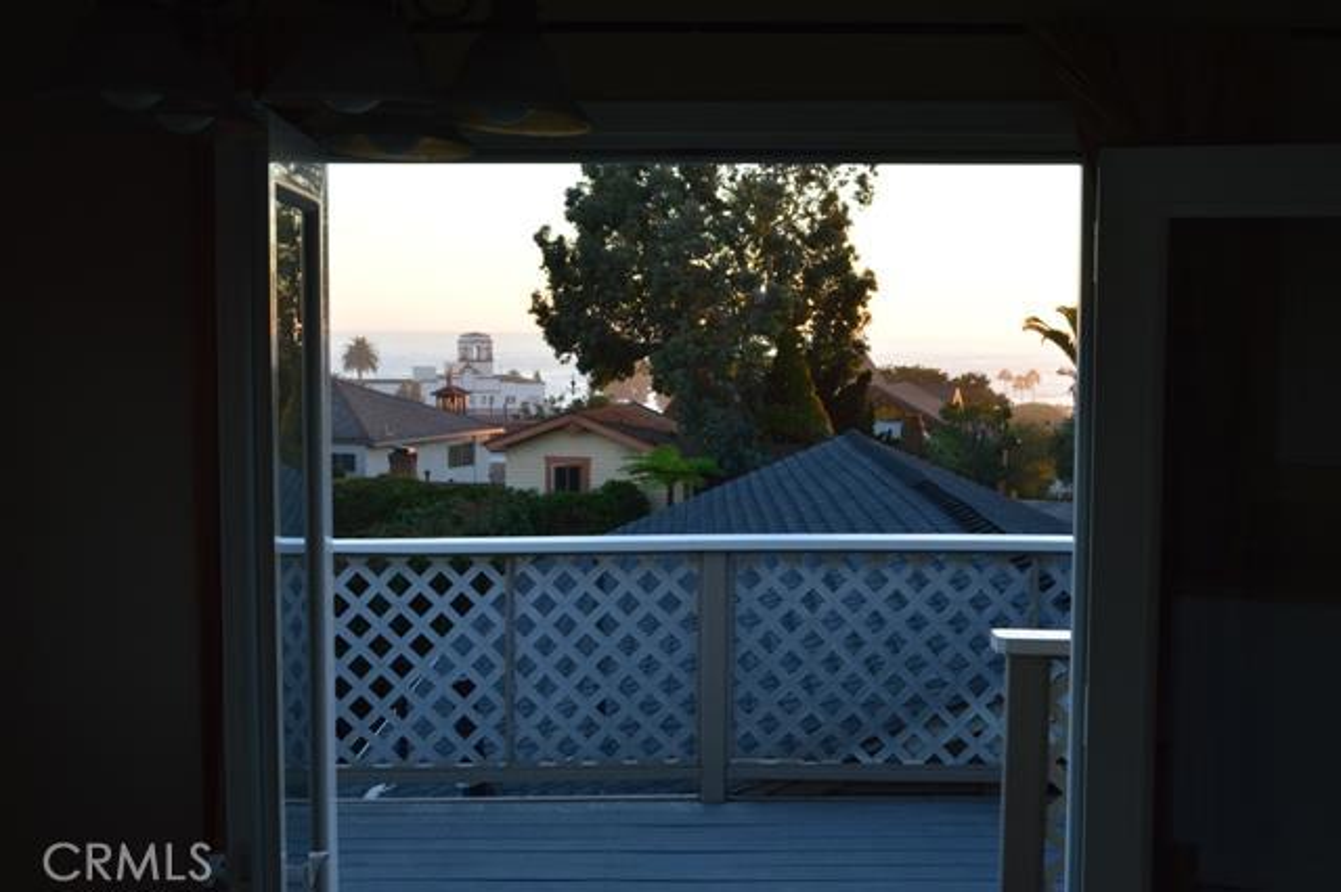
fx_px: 1675
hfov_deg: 43.6
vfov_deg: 29.8
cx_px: 670
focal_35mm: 45
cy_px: 446
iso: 400
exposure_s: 1/60
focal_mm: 30
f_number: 8
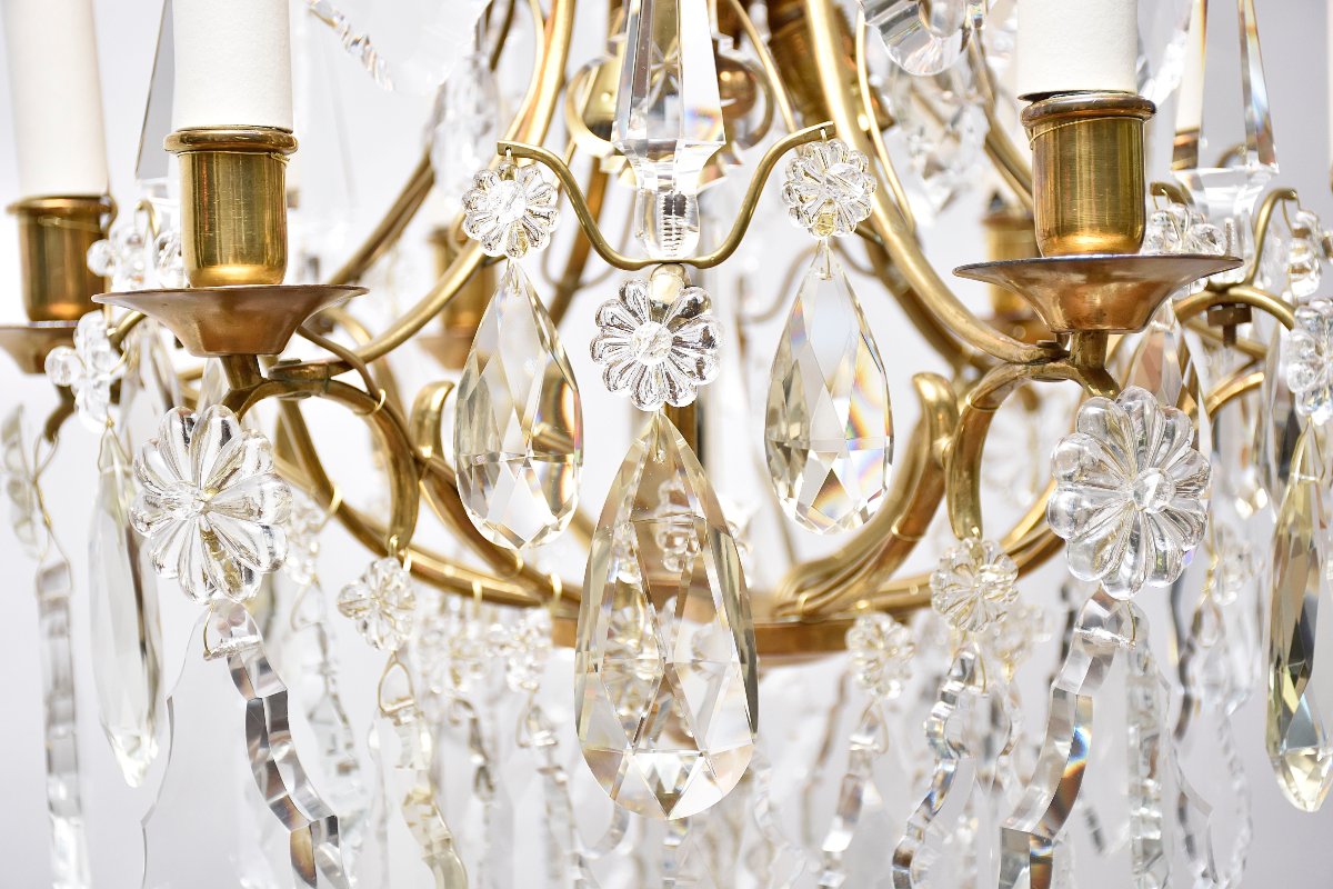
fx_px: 2666
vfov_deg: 18.9
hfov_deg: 28.1
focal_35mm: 72
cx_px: 666
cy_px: 444
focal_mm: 48
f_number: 4.5
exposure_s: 1/160
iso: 640
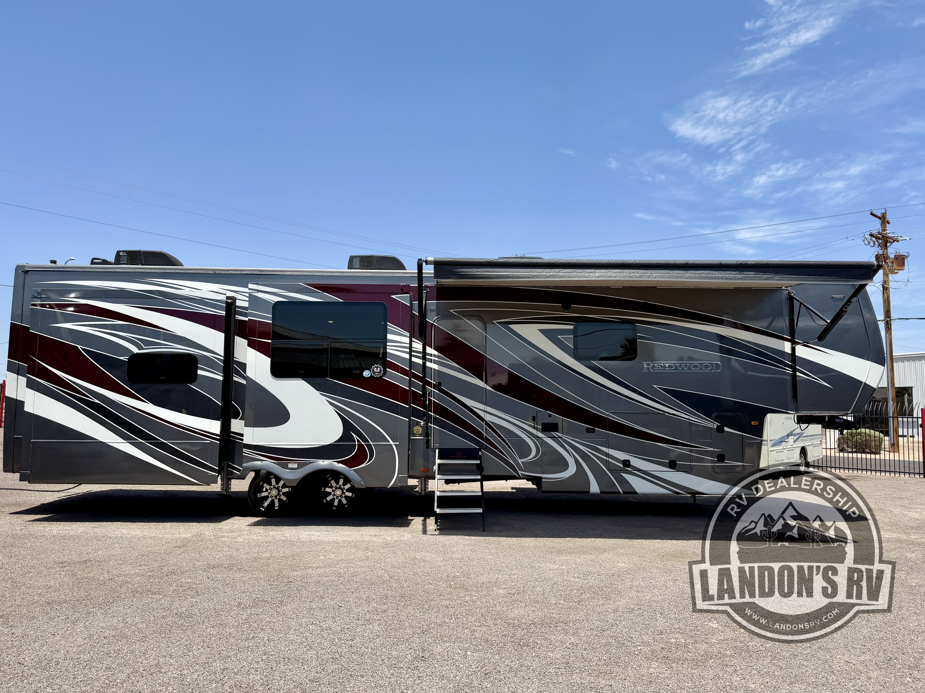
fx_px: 695
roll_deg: +0.7
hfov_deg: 67.3
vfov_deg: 53.1
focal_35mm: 26
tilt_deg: +6.0
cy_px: 339
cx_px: 459
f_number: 1.78
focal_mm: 6.76
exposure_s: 1/4673
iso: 80
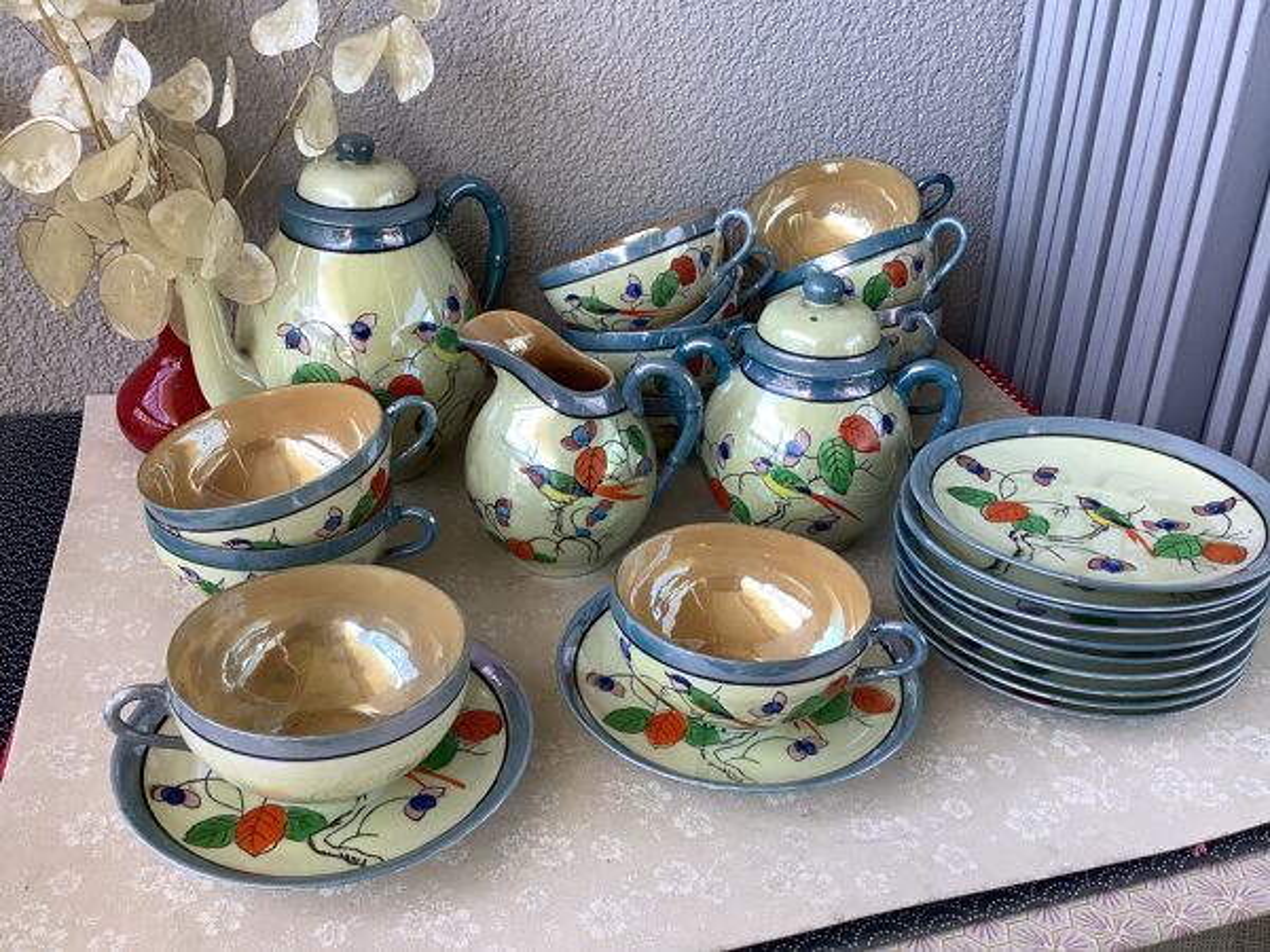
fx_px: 1137
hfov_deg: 58.4
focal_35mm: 31
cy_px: 476
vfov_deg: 45.4
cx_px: 635
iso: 50
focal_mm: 3.3
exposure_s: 1/50
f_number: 2.4
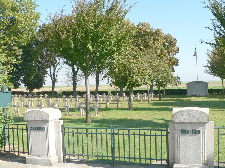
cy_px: 87
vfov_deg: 36.0
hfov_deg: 46.8
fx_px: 260
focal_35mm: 40
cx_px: 122
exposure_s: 1/320
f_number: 4
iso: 80
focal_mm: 6
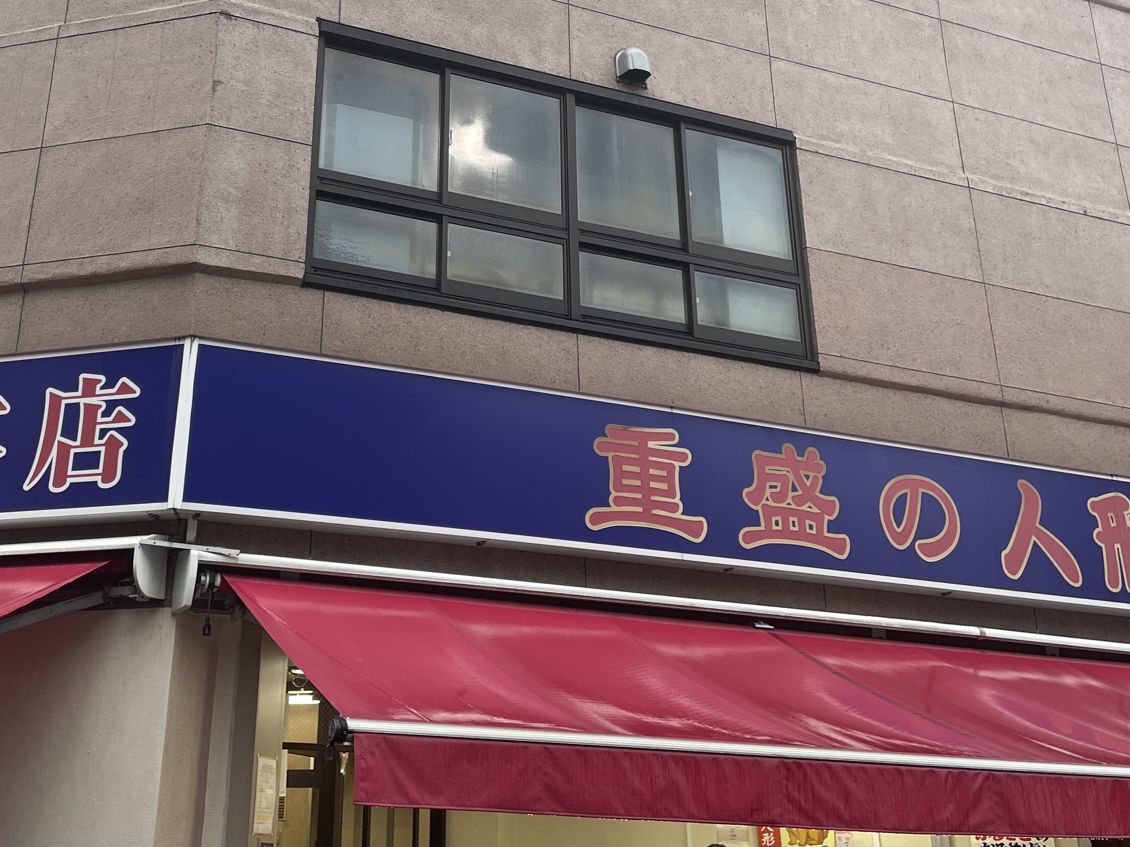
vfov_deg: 32.0
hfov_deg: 42.7
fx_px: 1436
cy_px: 175
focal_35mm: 44
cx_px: 452
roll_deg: -0.9
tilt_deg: +25.2
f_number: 1.6
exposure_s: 1/146
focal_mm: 4.2
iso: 32
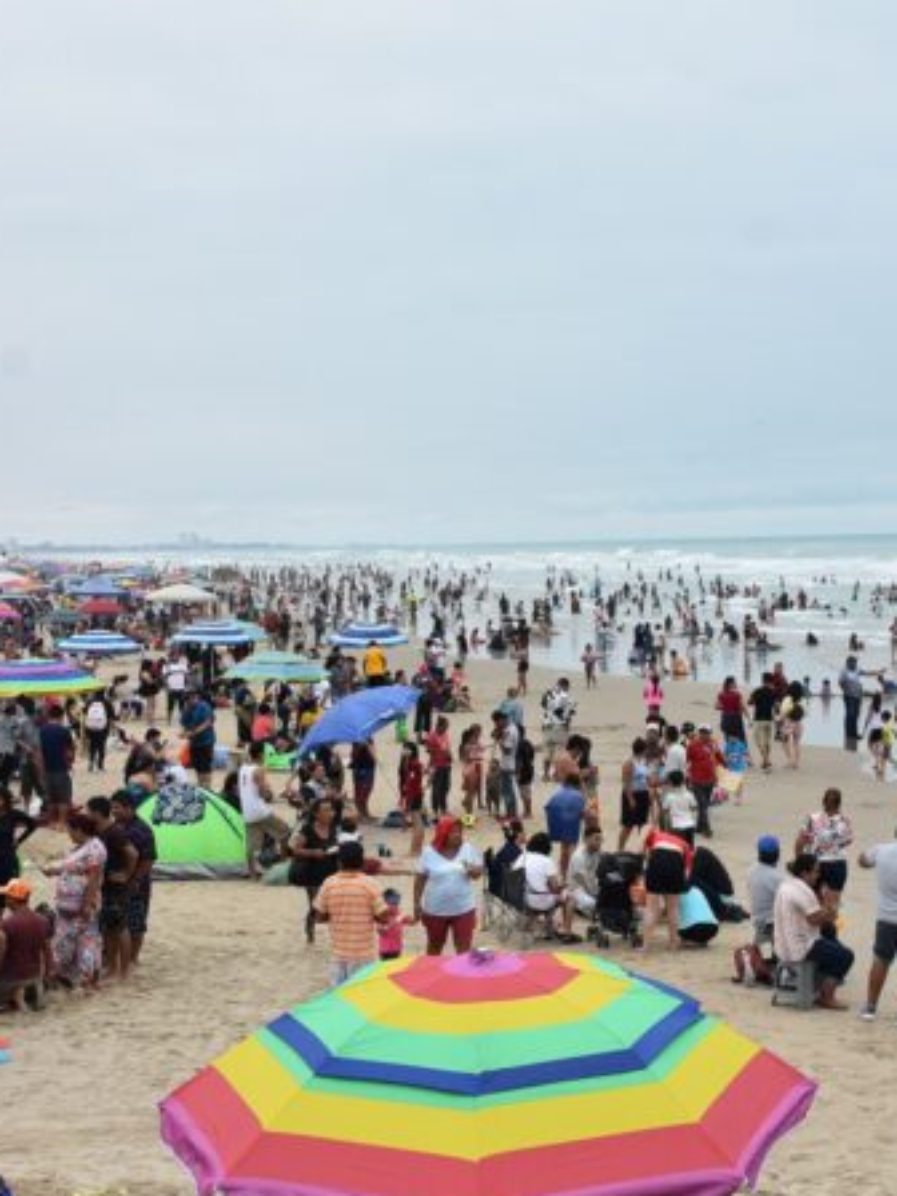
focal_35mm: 58
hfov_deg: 25.2
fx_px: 2004
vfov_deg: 33.2
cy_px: 665
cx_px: 555
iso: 180
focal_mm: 24
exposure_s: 1/500
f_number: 8
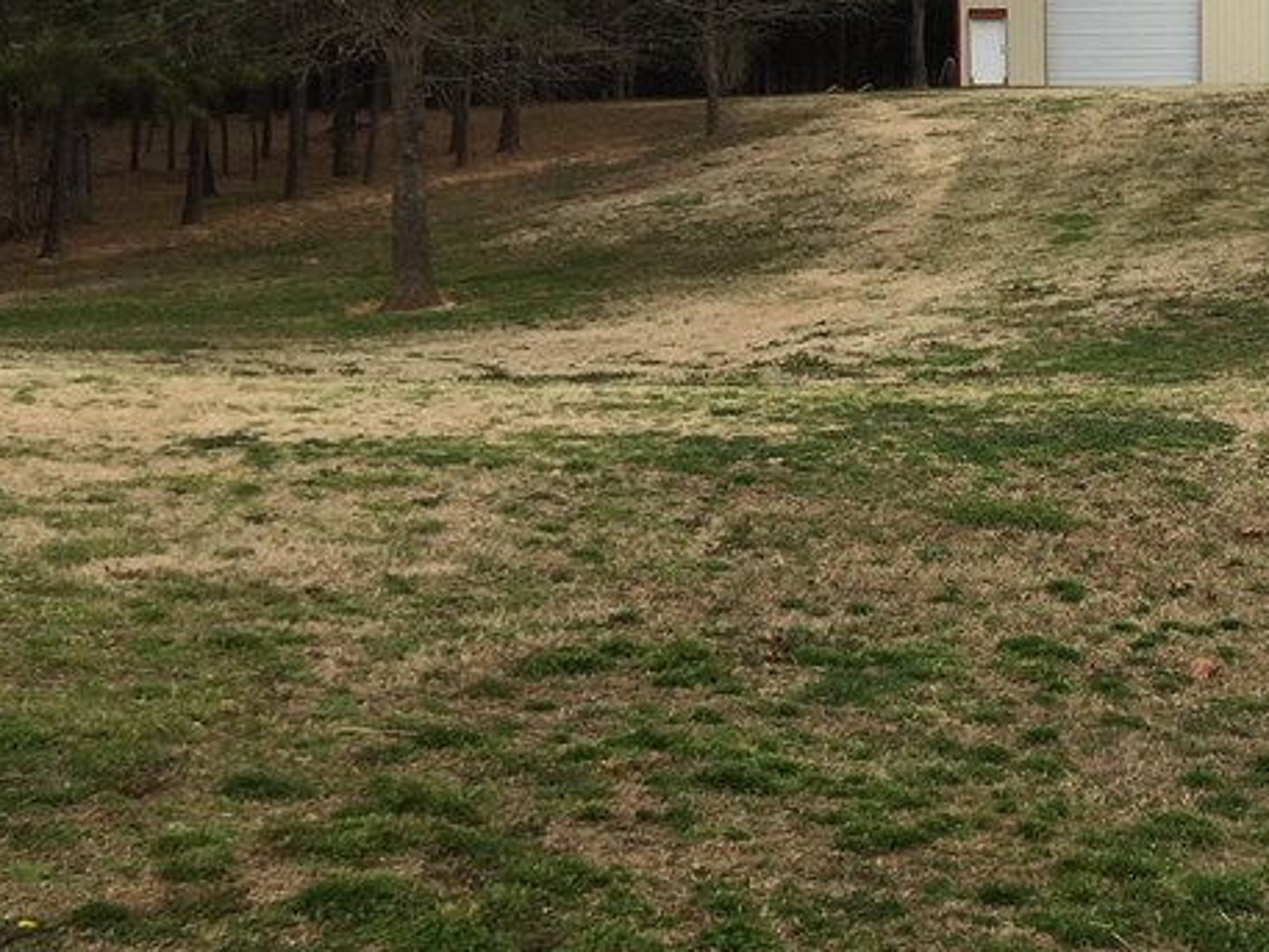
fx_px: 2383
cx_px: 1211
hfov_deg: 28.3
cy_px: 241
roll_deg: +0.3
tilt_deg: -3.0
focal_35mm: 65
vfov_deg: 22.4
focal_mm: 4.15
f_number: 2.2
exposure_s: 1/496
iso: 25
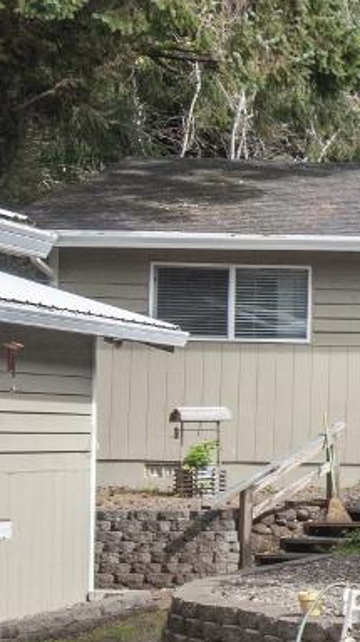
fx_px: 2142
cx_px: 1015
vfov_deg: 17.0
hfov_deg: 8.4
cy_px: 374
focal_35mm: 126
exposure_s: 1/350
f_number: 8
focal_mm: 24
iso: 200
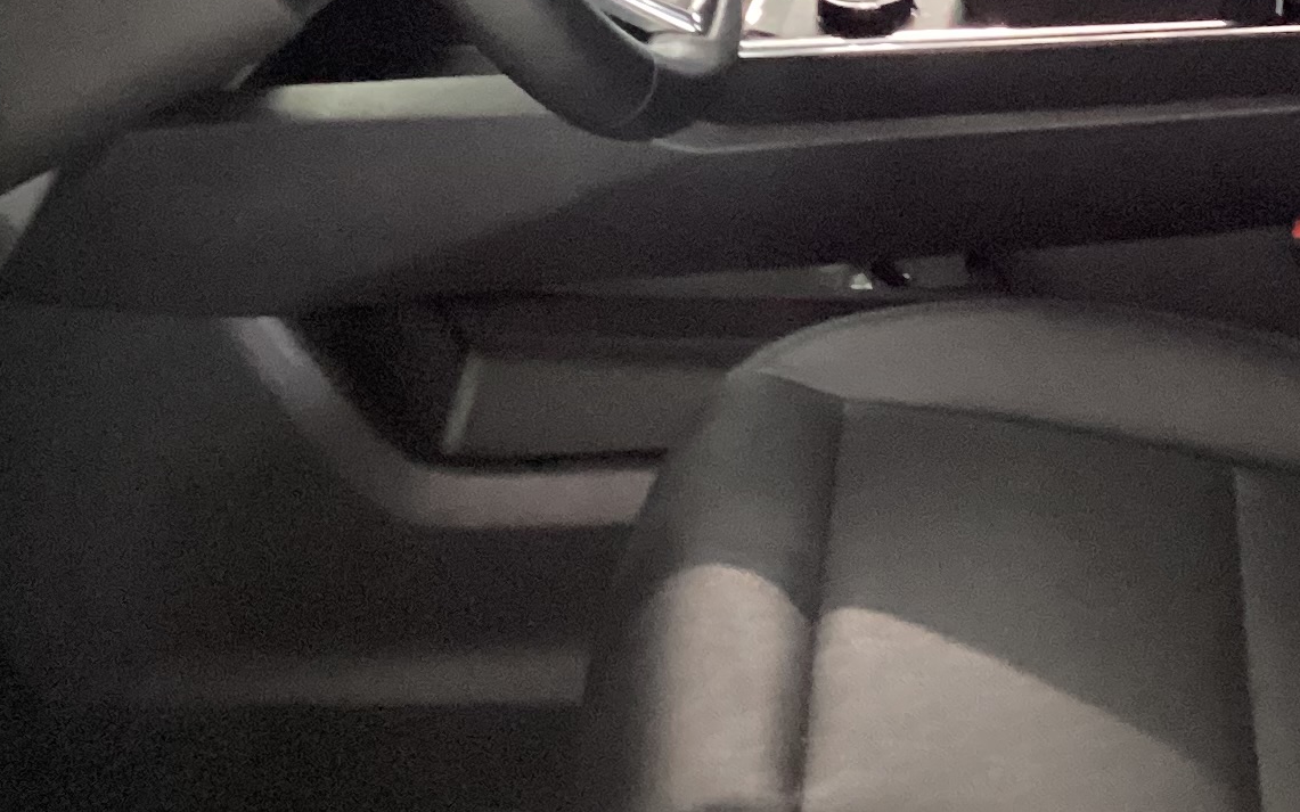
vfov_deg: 13.7
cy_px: -25
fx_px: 3330
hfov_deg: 22.0
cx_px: 922
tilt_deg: -24.0
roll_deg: -0.6
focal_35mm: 94
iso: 500
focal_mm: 3.3
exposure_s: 1/25
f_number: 2.4
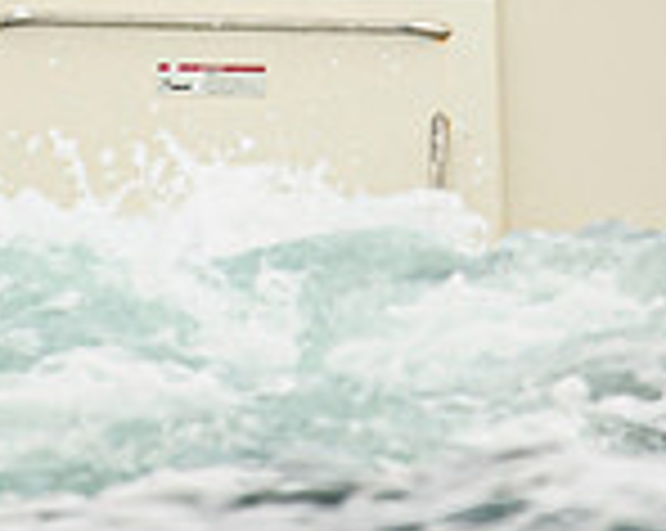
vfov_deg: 0.6
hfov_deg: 0.8
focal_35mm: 2440
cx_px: 211
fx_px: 48032
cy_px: -423
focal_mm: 600
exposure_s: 1/3200
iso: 400
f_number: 4
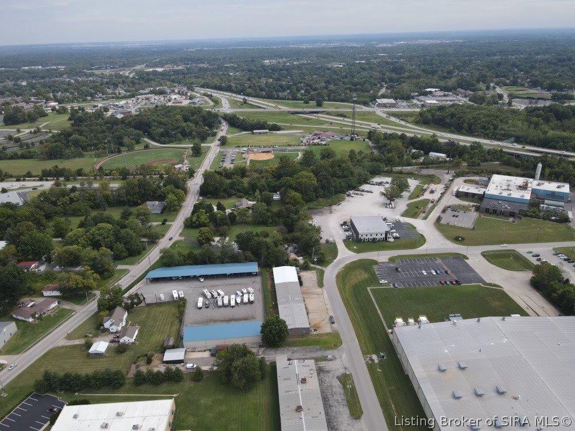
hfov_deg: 71.6
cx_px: 288
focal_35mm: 24
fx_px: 399
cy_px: 216
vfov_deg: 56.8
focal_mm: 4.5
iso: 100
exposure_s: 1/640
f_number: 2.8
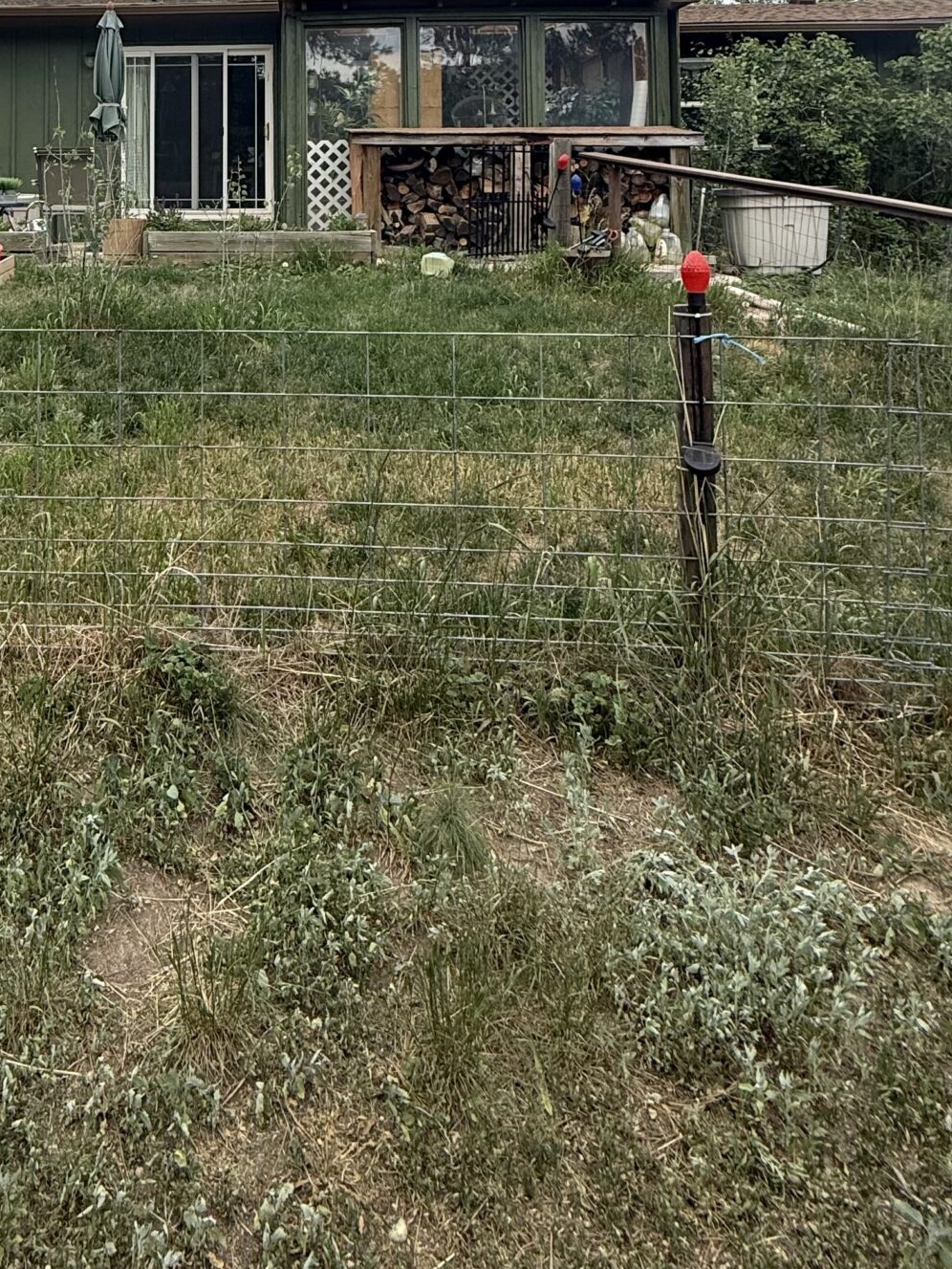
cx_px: 170
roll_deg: +0.3
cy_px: 182
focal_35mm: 27
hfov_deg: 48.1
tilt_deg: +3.3
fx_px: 990
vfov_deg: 58.1
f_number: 2.2
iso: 64
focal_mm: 2.22
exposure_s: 1/1125
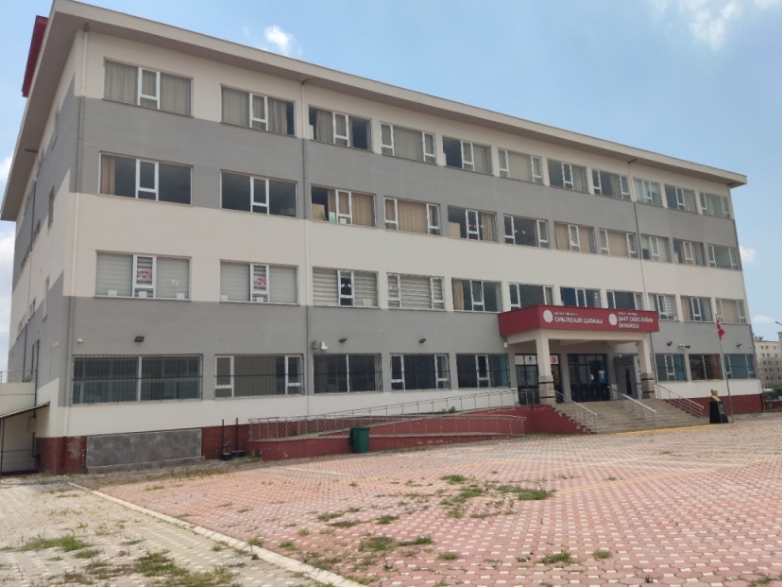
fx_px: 655
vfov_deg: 48.2
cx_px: 420
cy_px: 273
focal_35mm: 29
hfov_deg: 61.6
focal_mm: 4.71
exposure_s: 1/1514
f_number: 1.79
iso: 50
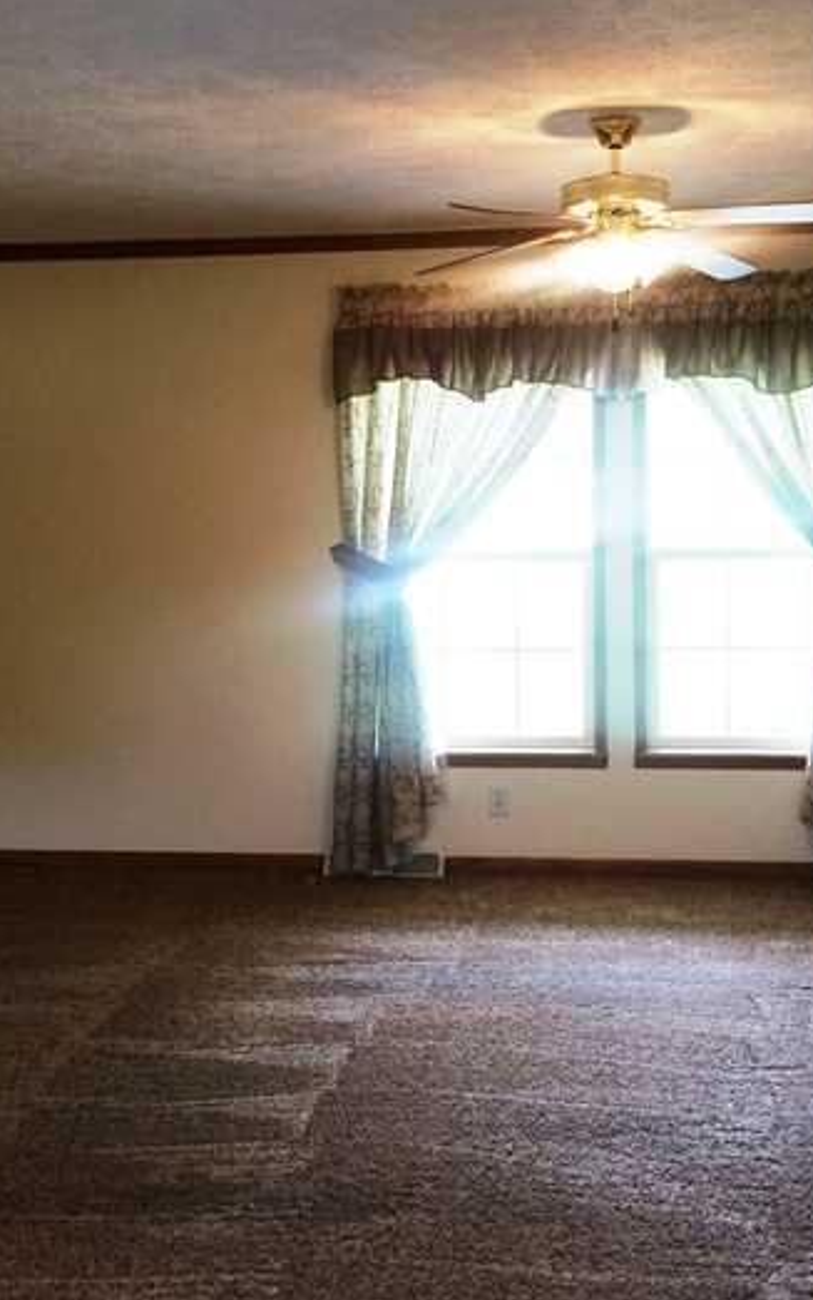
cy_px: 577
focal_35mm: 47
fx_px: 1666
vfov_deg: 42.6
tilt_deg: -2.5
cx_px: 413
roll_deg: -0.8
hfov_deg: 27.4
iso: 40
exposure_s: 1/30
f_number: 2.2
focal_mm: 4.15
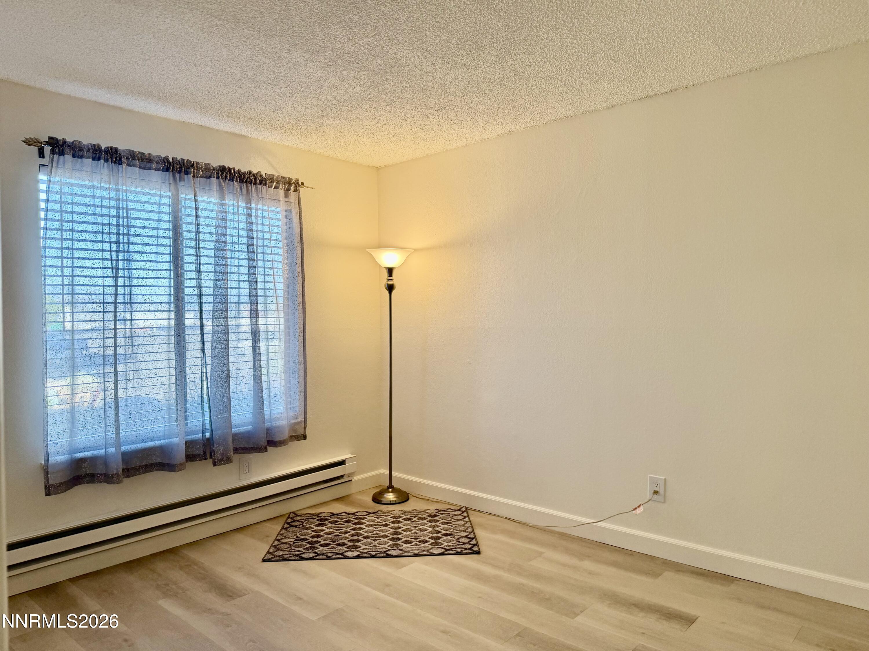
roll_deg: +1.2
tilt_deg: -0.5
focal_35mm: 24
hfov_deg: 71.6
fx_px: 602
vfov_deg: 56.8
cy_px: 326
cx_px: 434
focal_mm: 6.76
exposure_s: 1/188
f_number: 1.78
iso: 100
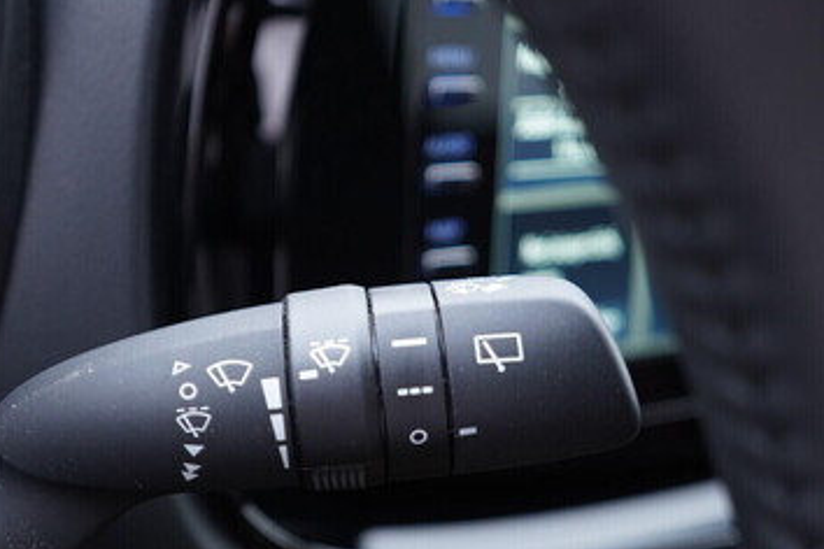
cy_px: 290
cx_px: 328
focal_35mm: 56
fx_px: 1282
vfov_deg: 24.2
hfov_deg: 35.5
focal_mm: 24
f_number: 2.8
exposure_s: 1/40
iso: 400
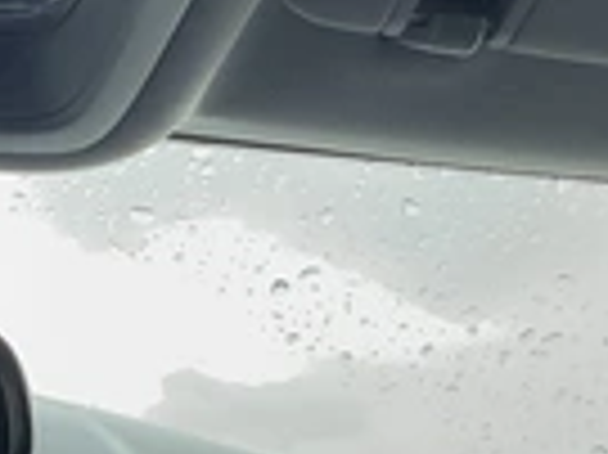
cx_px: -221
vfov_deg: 16.2
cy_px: -139
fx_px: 1509
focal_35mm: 86
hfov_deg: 20.5
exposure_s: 1/333
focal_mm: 3
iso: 25
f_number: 1.8
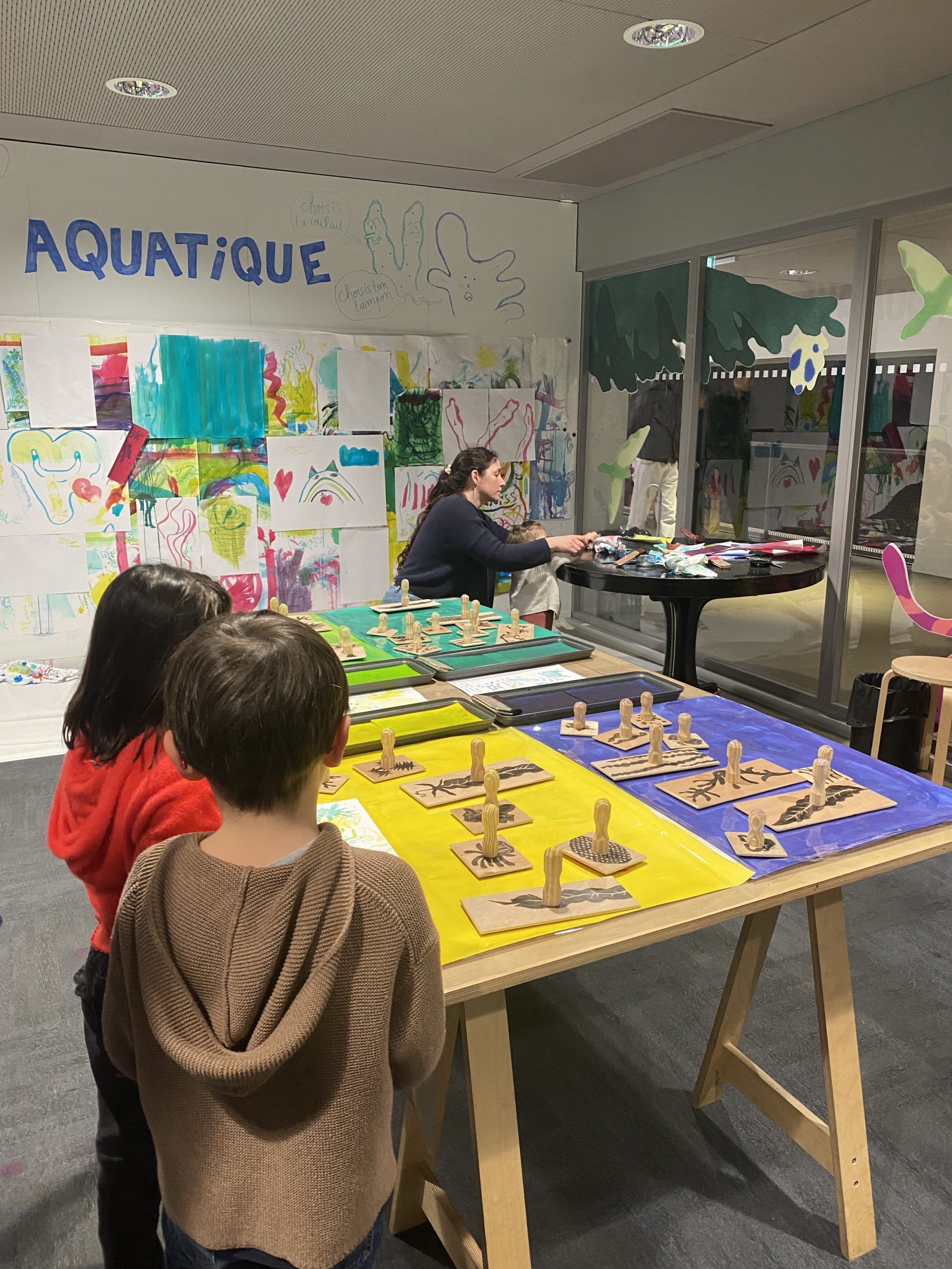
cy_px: 634
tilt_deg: -12.1
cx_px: 476
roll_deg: -0.7
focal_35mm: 26
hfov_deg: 53.1
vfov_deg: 67.3
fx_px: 953
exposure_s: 1/49
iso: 200
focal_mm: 4.25
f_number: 1.8
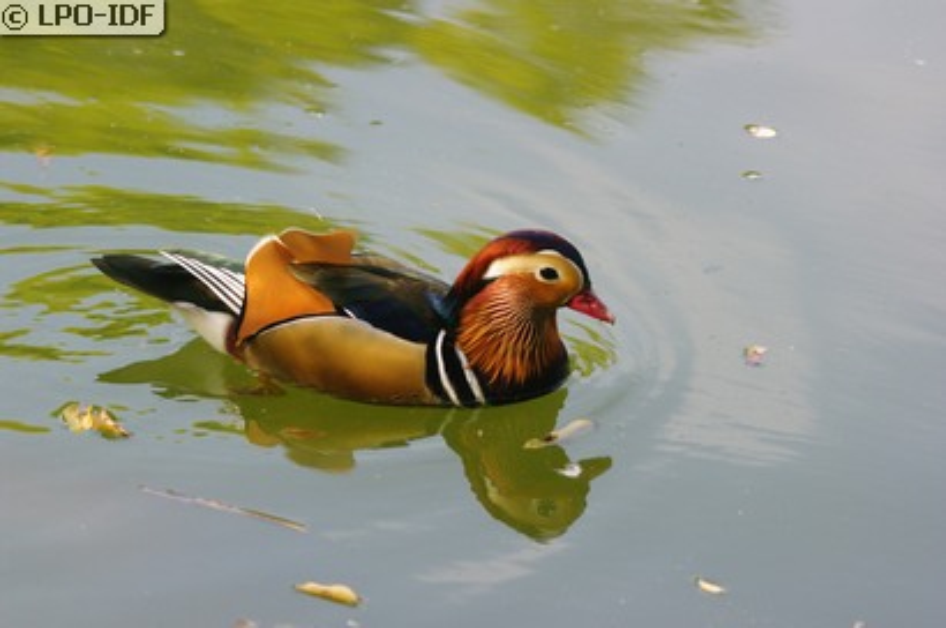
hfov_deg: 6.9
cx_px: 473
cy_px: 314
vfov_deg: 4.6
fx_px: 7871
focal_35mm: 300
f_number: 6.7
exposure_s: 1/350
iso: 800
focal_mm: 200
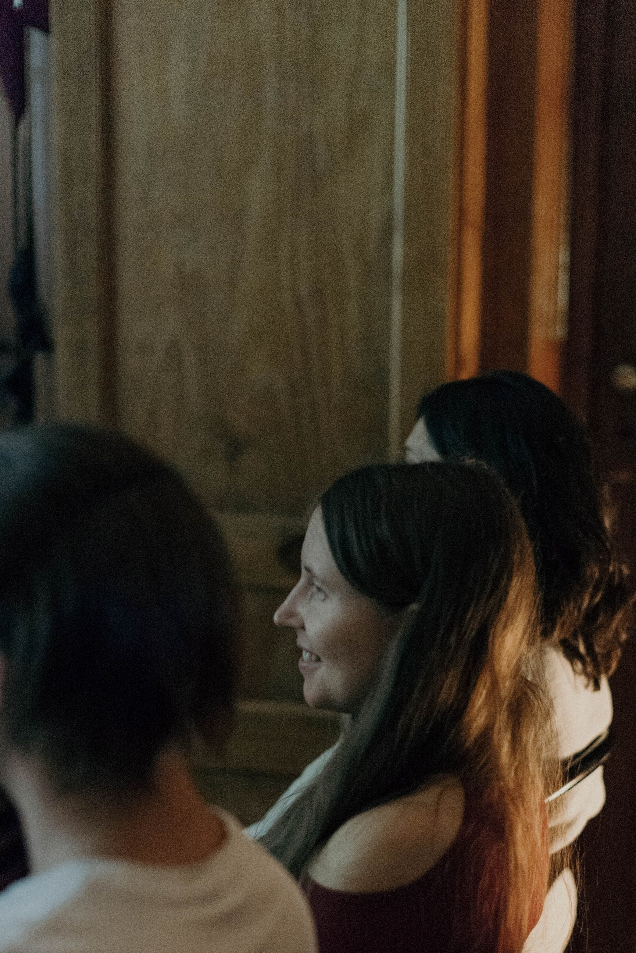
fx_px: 1959
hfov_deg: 18.4
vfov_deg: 27.2
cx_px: 346
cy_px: 638
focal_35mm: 74
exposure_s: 1/100
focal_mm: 50
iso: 6400
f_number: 1.8
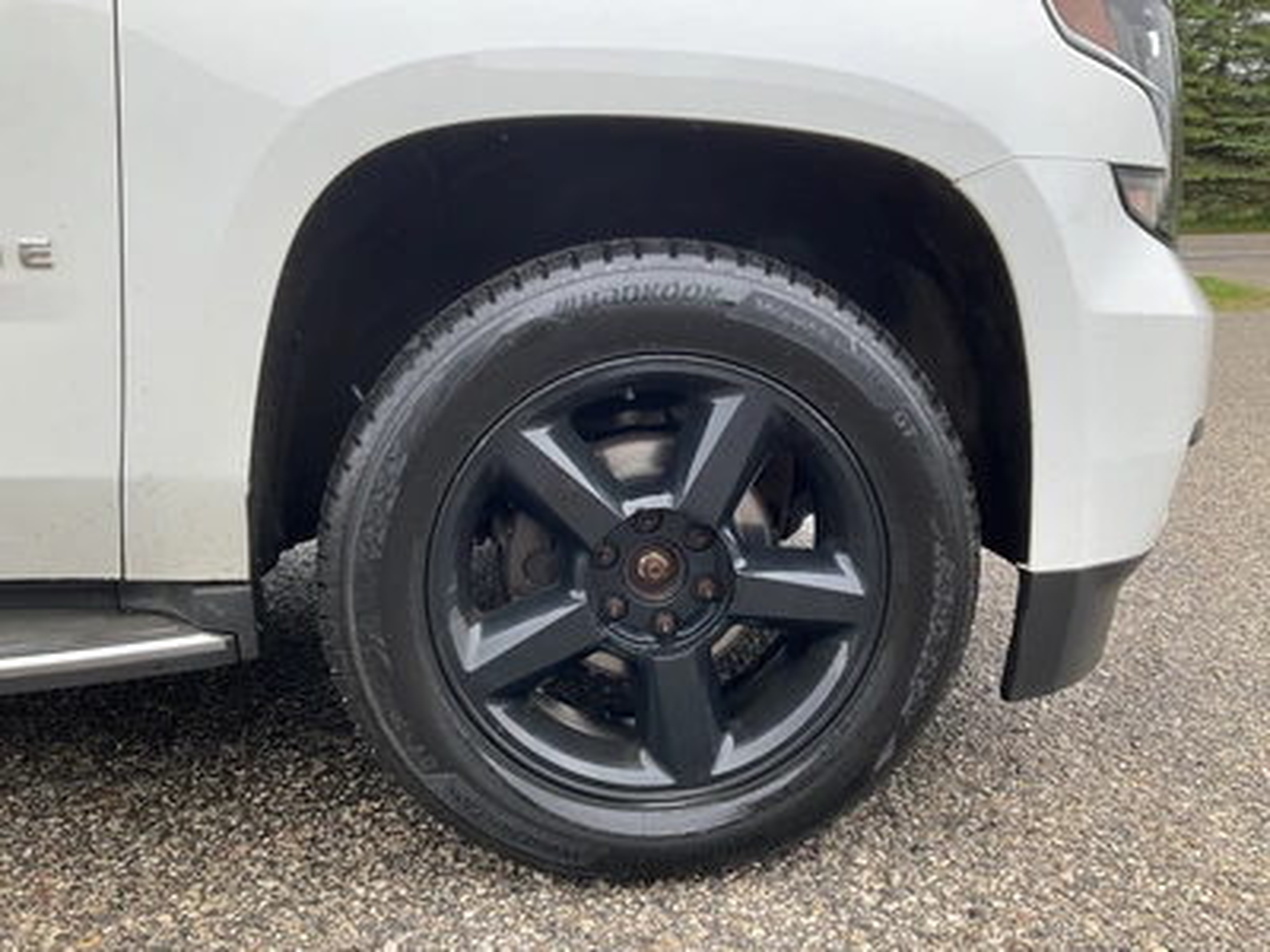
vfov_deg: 48.2
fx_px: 1064
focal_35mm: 29
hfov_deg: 61.7
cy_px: 476
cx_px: 635
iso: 20
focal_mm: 3
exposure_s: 1/143
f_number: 1.8
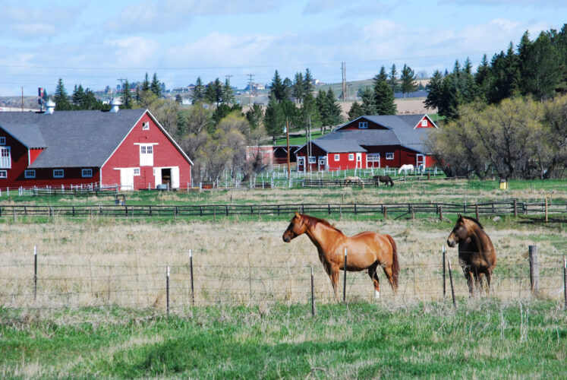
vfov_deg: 5.1
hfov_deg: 7.6
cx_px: 284
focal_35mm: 270
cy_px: 190
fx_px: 4257
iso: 400
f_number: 11
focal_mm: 180
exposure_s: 1/400
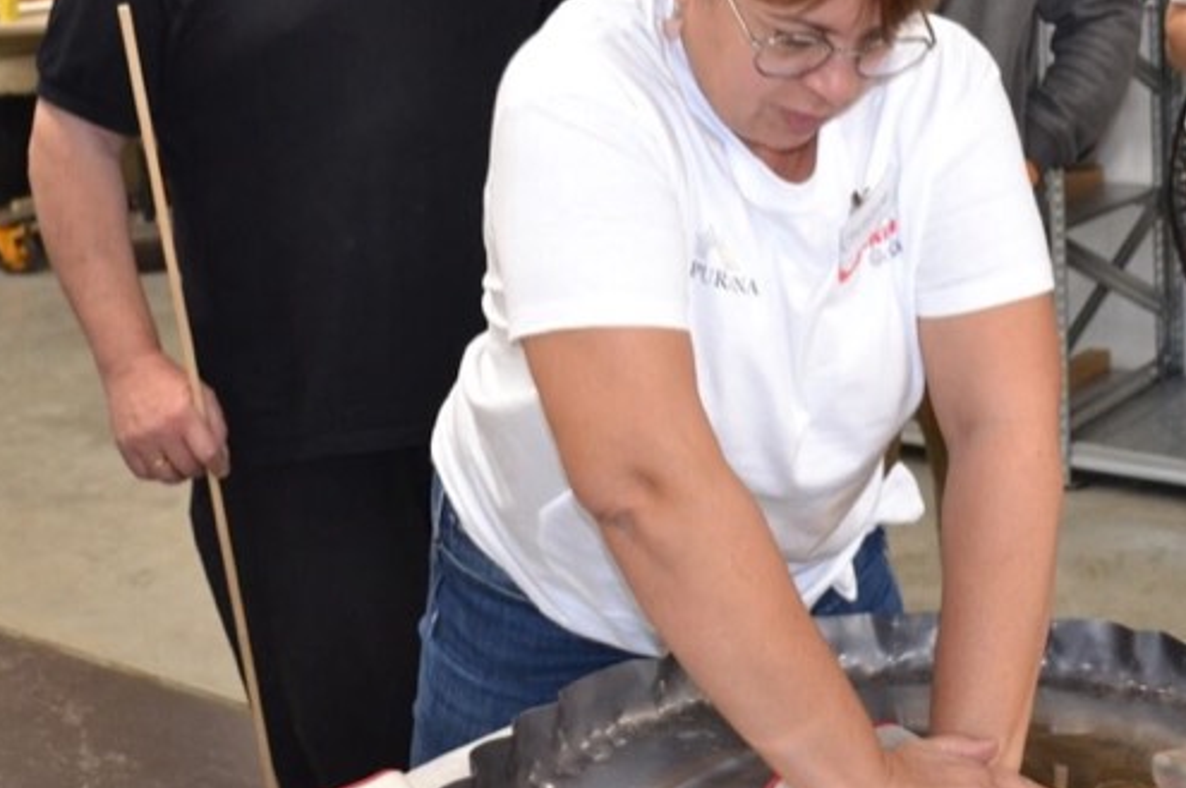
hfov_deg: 33.4
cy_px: 171
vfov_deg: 22.3
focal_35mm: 60
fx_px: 1975
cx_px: 678
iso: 1250
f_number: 4
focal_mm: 22
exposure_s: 1/60
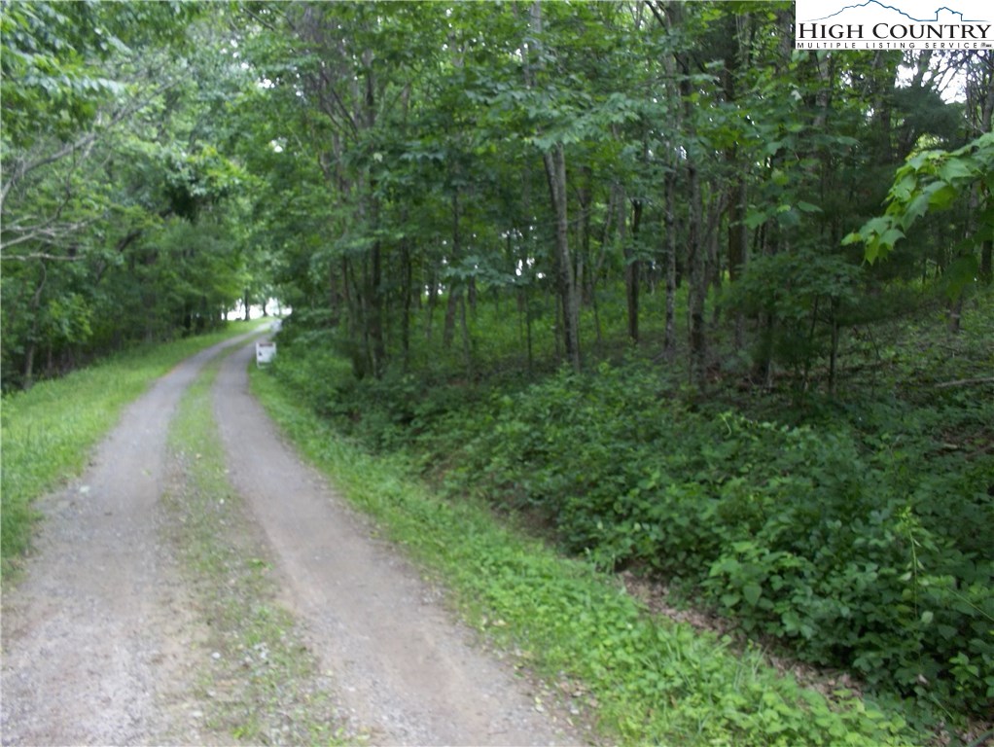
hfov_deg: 61.6
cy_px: 374
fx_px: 833
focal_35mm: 29
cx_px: 497
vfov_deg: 48.3
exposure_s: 1/30
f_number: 3.3
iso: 88
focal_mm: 4.1
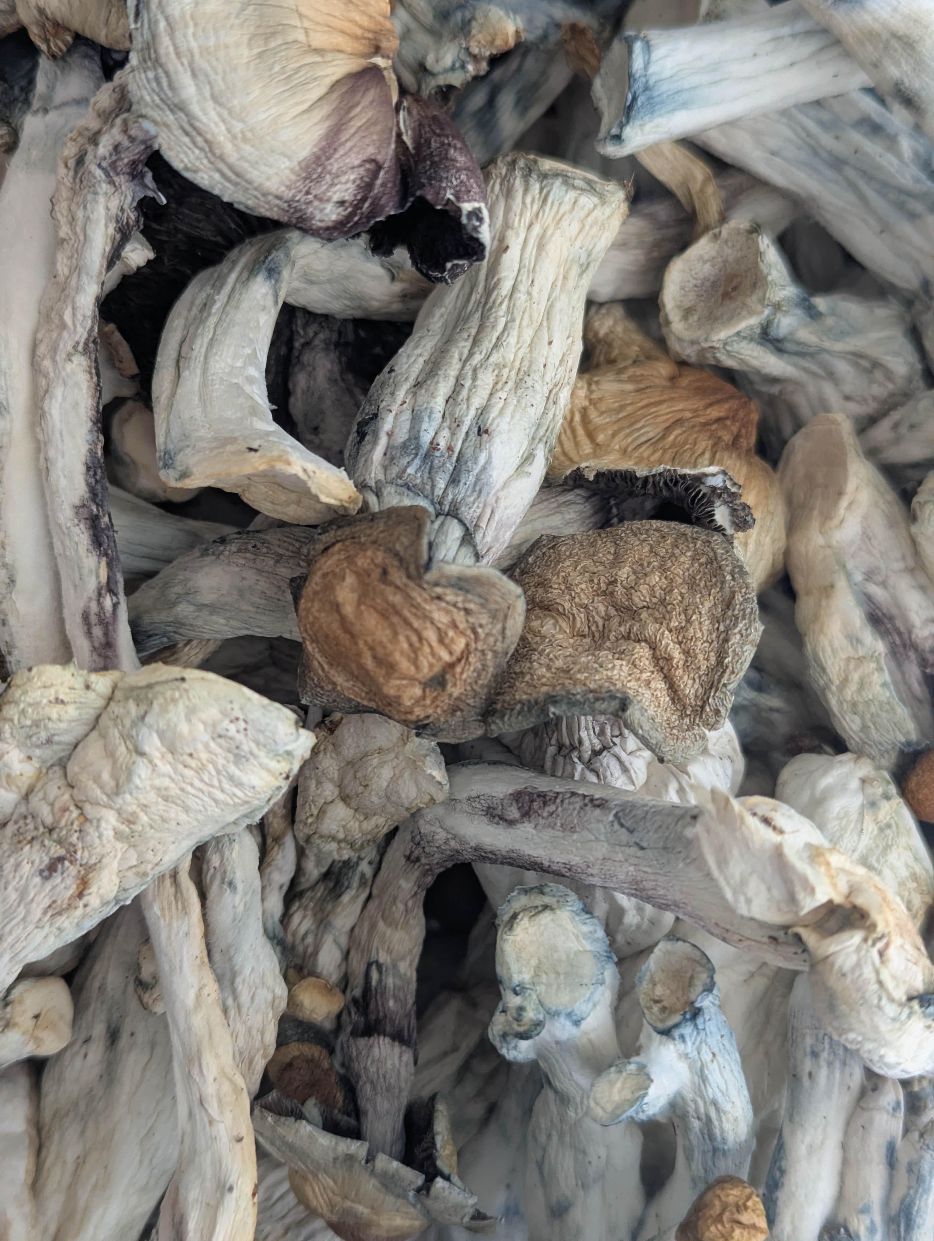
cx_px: 467
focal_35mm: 48
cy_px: 620
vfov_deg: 39.6
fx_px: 1723
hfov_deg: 30.3
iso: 211
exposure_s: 1/120
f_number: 1.85
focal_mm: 6.81
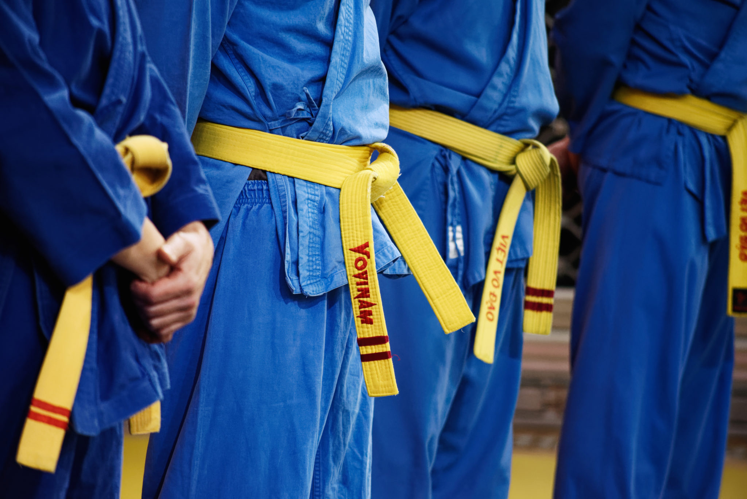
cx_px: 374
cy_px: 250
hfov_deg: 9.8
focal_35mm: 210
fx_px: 4359
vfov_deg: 6.5
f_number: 5.6
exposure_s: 1/320
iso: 4000
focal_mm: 210
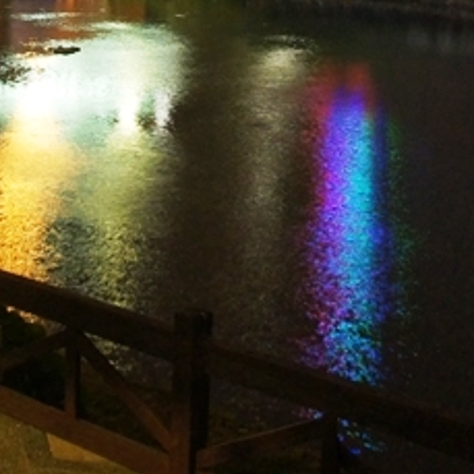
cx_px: 143
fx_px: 1379
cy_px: -57
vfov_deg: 18.7
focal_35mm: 89
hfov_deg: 19.4
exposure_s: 1/1.25
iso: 1600
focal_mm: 20
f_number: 4
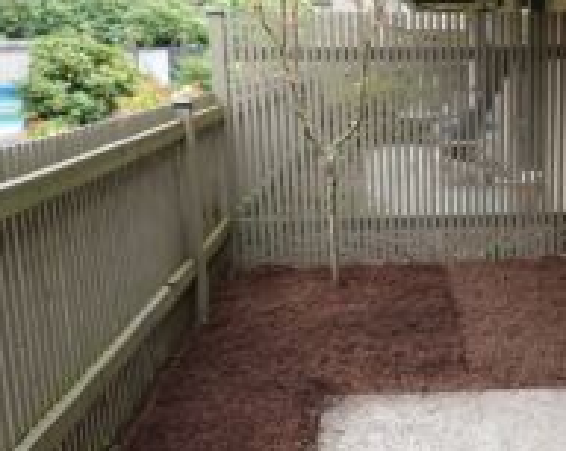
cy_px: 202
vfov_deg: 32.0
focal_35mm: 47
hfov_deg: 38.0
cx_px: 463
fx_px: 786
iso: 640
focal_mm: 9.4
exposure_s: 1/20
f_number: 8
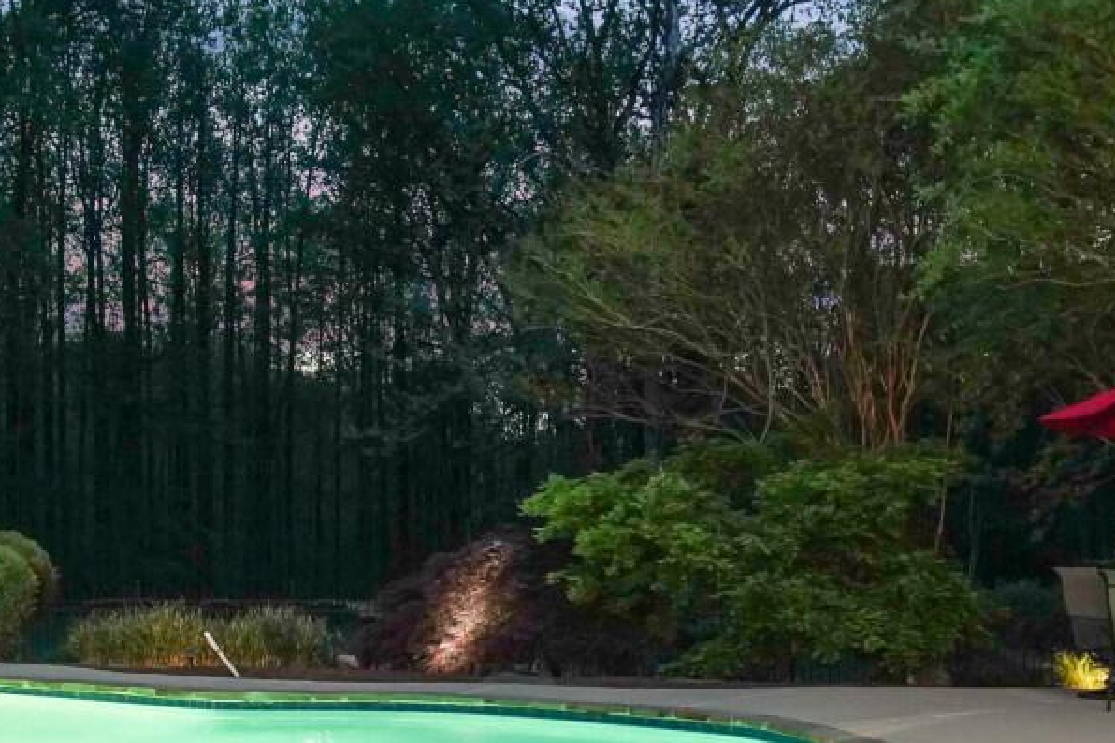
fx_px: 1703
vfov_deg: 24.4
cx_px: 513
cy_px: 541
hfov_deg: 36.2
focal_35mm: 55
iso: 1250
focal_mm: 16
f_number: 4
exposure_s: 1/6
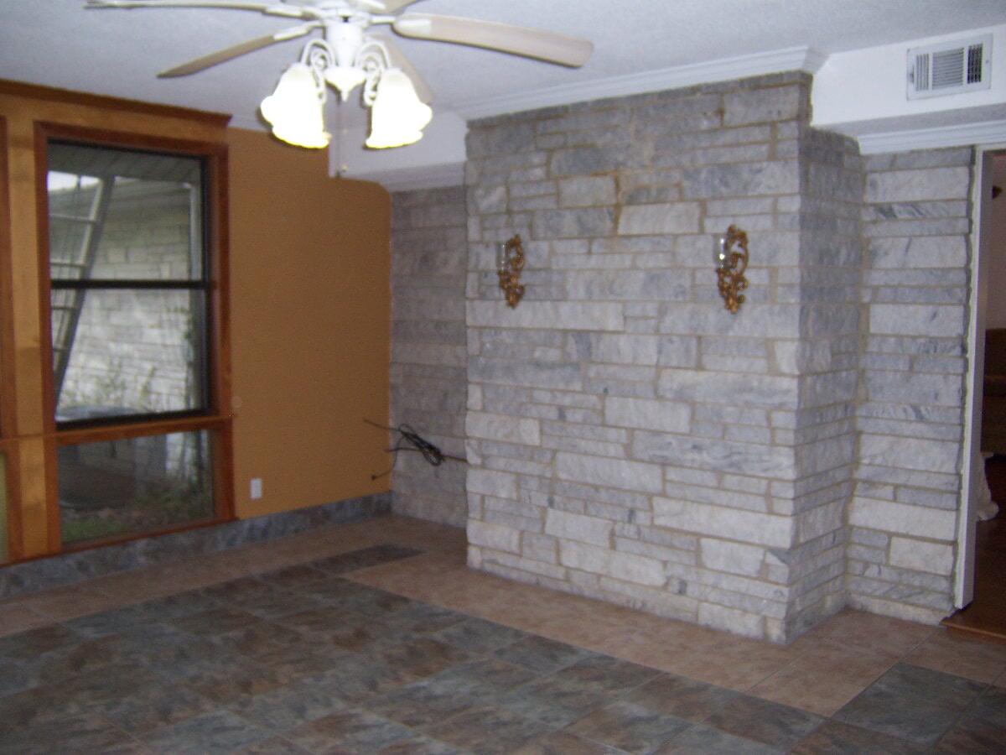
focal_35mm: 33
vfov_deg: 42.9
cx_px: 503
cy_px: 378
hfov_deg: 55.4
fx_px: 959
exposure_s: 1/60
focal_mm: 5.5
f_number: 2.8
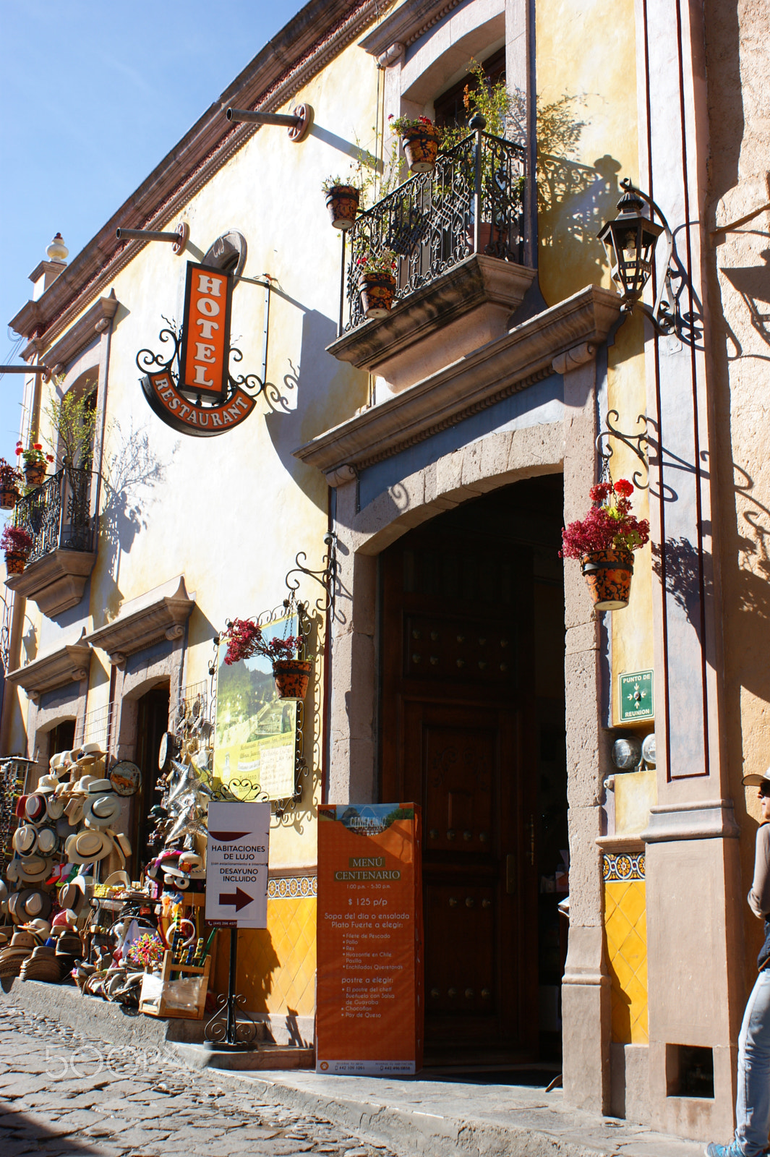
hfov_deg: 31.9
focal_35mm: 42
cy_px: 578
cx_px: 385
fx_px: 1349
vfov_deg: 46.4
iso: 100
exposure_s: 1/160
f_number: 9
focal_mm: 28
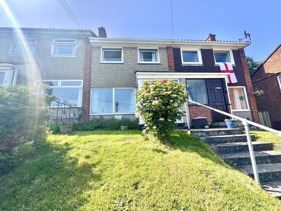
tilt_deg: +11.0
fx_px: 114
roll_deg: +1.7
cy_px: 106
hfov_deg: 102.1
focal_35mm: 14
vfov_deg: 85.7
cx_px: 140
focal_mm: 2.22
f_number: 2.2
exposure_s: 1/556
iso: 40
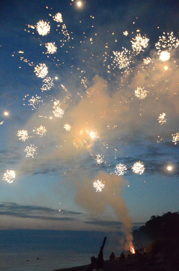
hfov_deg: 22.5
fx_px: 450
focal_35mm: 60
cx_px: 93
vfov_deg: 33.5
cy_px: 141
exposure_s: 1/50
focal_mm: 38
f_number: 4.2
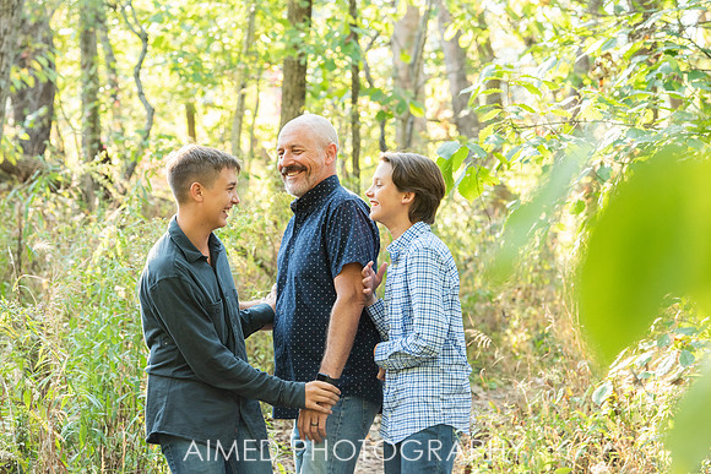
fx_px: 2414
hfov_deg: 16.8
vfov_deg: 11.2
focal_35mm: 122
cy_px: 224
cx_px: 336
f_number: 6.3
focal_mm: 116
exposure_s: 1/250
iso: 1250
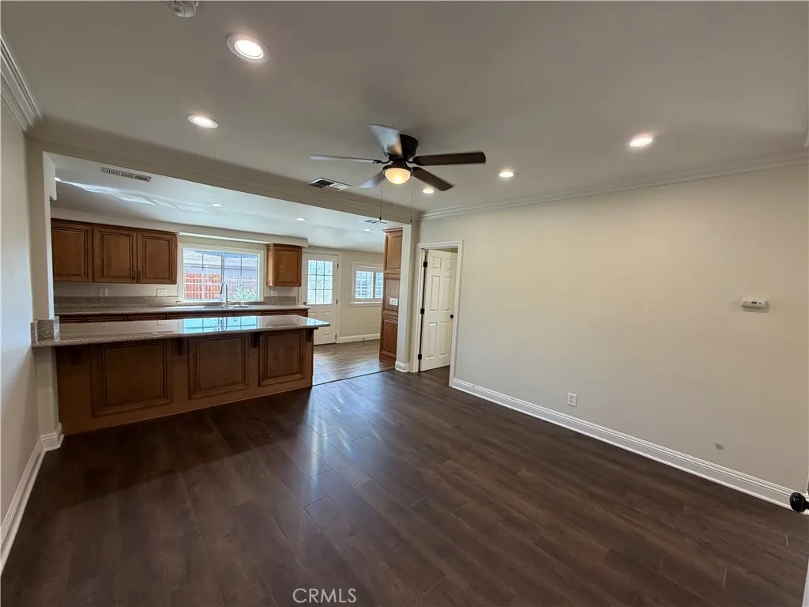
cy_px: 304
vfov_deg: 85.7
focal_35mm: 14
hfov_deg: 102.1
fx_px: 327
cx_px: 404
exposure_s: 1/120
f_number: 2.2
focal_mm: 2.22
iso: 160
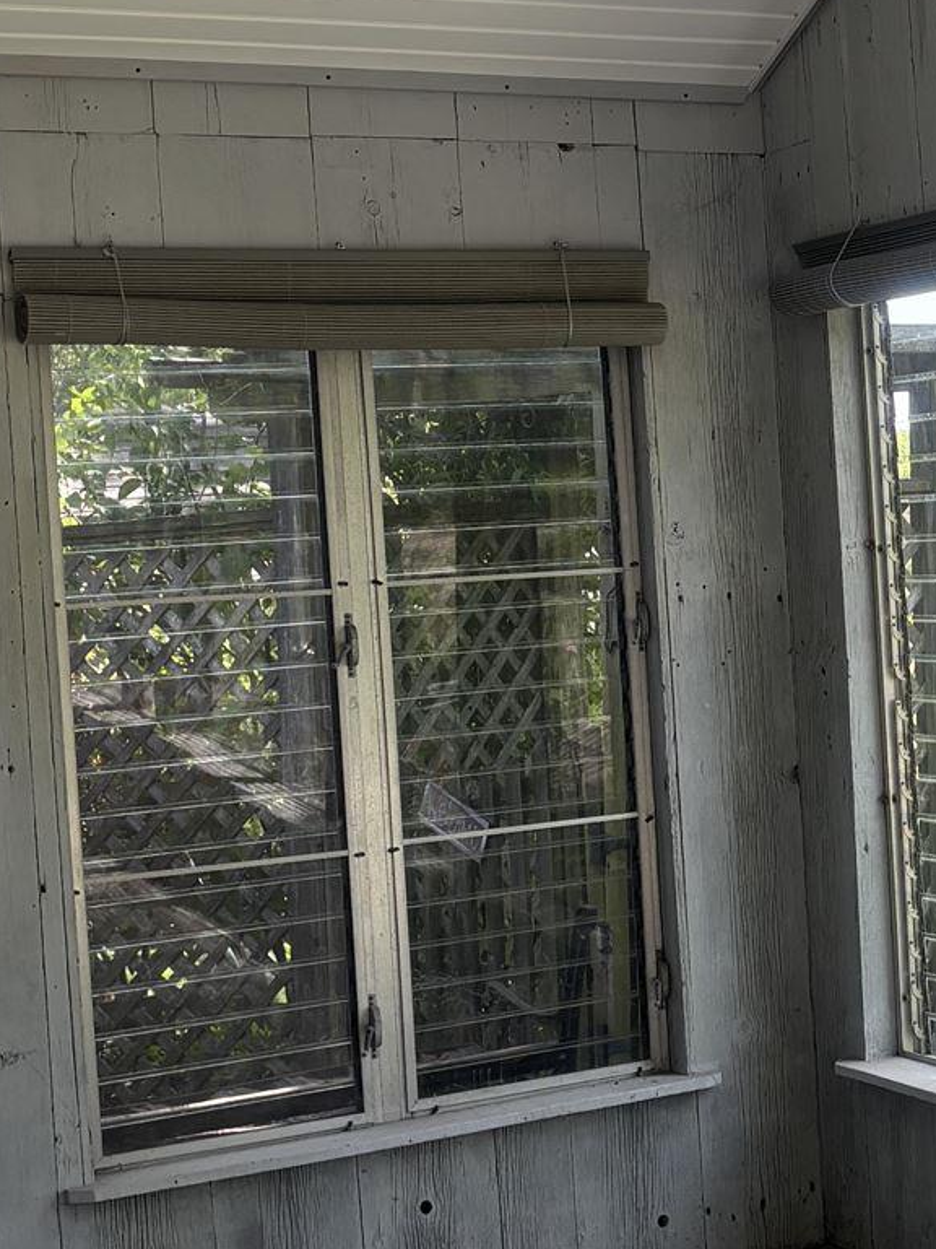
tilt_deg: +0.6
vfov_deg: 25.0
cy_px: 602
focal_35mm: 78
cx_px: 1154
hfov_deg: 17.9
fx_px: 2812
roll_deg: +4.2
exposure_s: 1/215
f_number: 1.6
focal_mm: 5.96
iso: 40
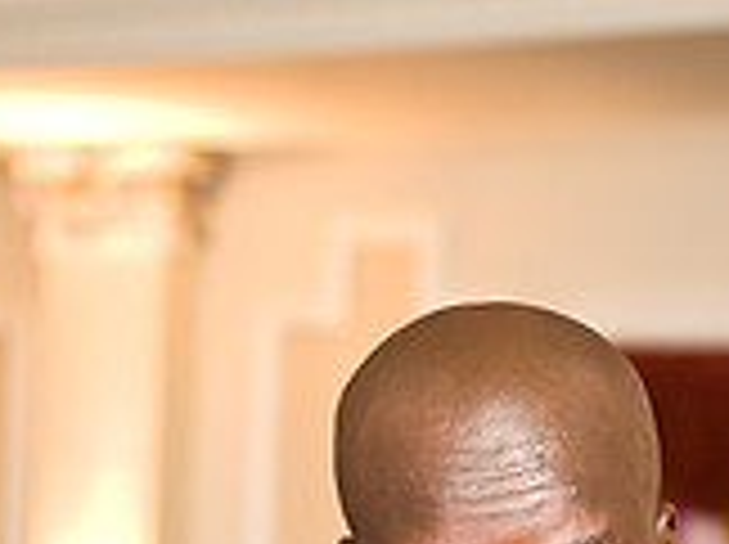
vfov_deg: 7.1
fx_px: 4353
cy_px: 719
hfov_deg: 9.6
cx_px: 522
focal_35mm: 207
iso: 3200
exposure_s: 1/125
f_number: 3.2
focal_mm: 60
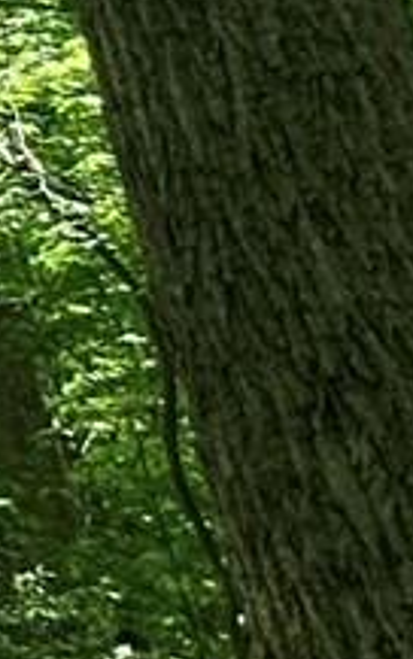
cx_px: -2211
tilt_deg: +18.8
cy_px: -216
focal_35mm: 140
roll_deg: +0.5
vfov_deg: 14.3
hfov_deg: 4.9
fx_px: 2516
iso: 40
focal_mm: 2.22
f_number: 2.2
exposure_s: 1/361
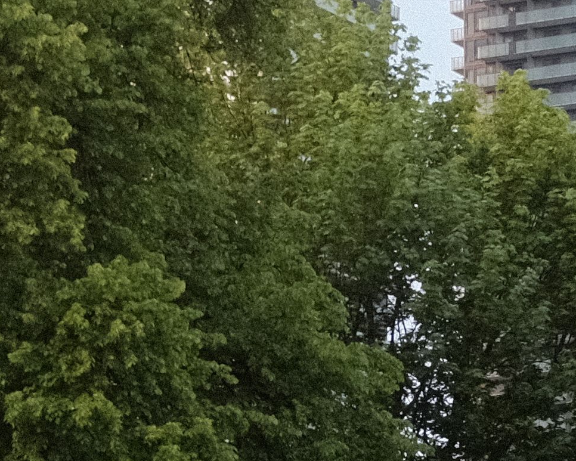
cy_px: 410
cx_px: 222
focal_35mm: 239
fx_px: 4075
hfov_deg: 8.1
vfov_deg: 6.5
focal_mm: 27
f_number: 3.6
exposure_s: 1/500
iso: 1600
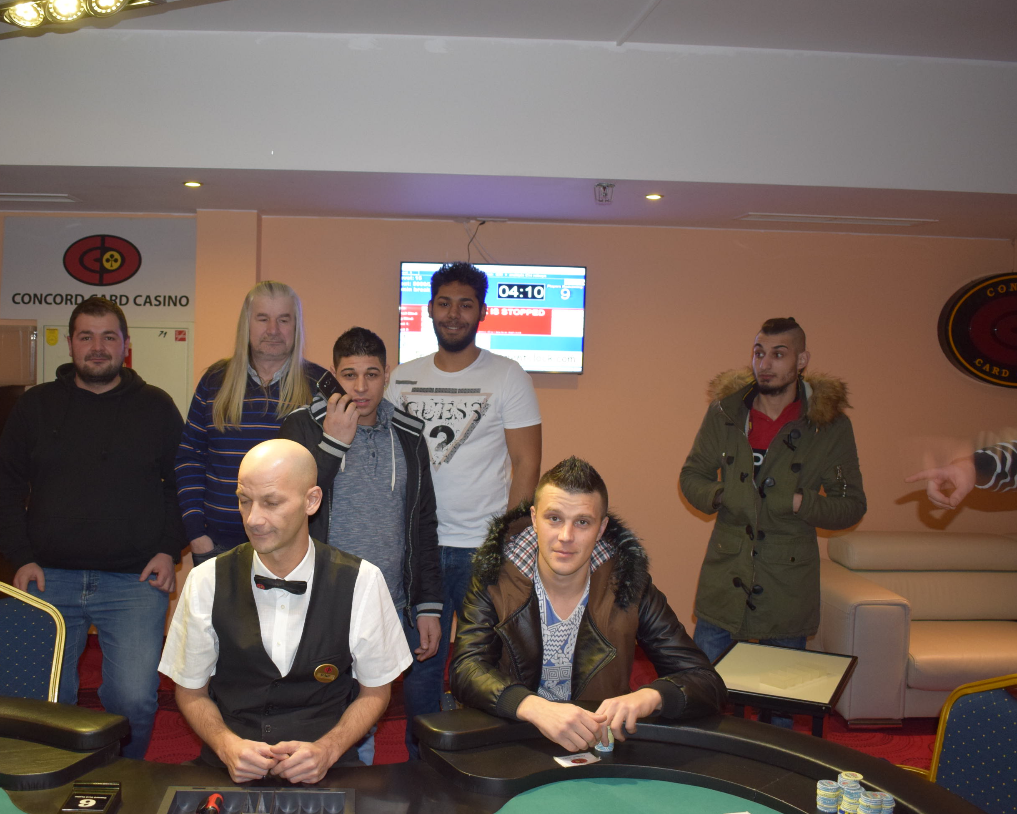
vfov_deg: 39.2
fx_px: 1144
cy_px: 405
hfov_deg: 47.6
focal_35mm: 38
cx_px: 404
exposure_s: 1/30
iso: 1250
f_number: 3.8
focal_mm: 22
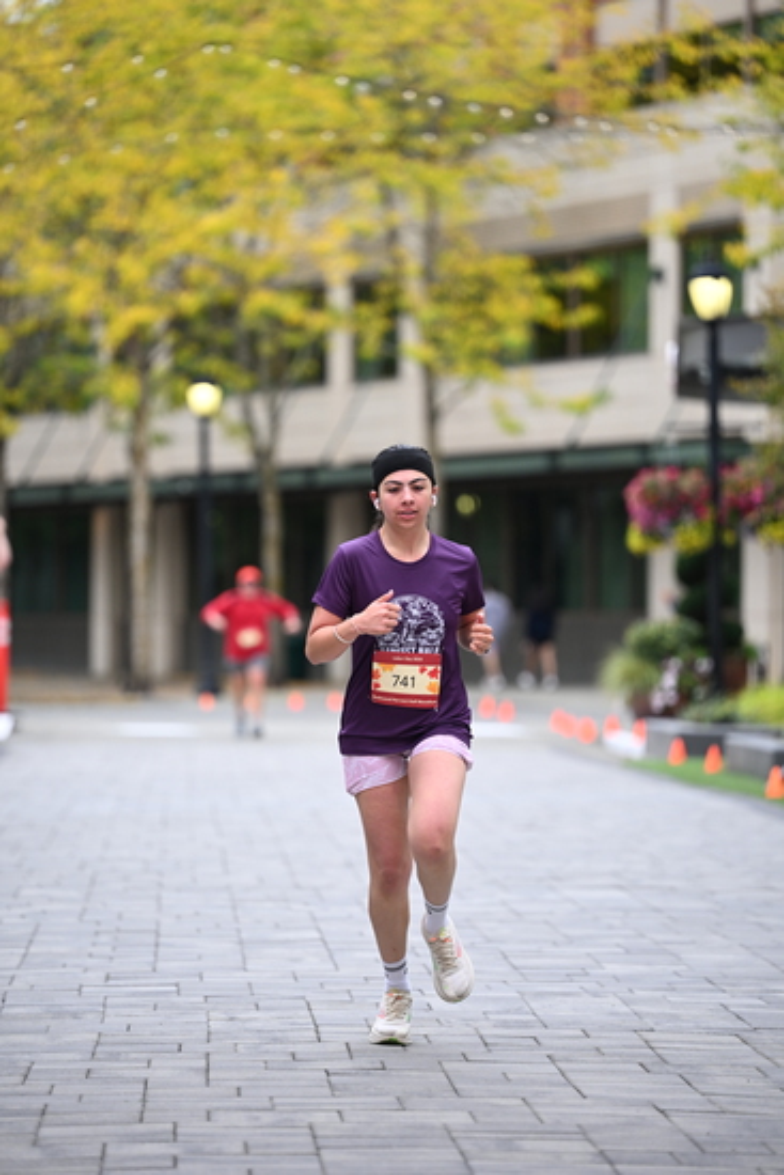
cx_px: 392
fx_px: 5386
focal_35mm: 165
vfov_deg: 12.4
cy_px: 588
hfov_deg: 8.3
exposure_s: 1/1600
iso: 640
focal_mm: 165
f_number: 2.8
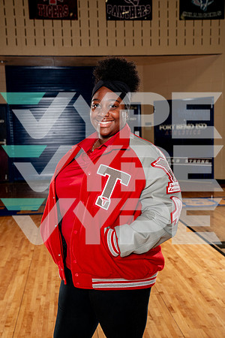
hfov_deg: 30.5
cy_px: 169
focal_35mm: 44
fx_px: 412
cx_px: 112
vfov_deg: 44.5
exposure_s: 1/250
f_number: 5.6
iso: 200
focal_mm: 44
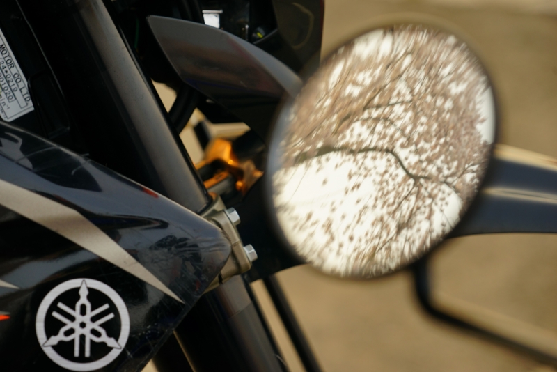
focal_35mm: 146
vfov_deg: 9.4
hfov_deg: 14.1
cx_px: 278
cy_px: 186
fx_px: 2260
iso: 320
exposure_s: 1/200
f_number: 5.6
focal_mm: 146
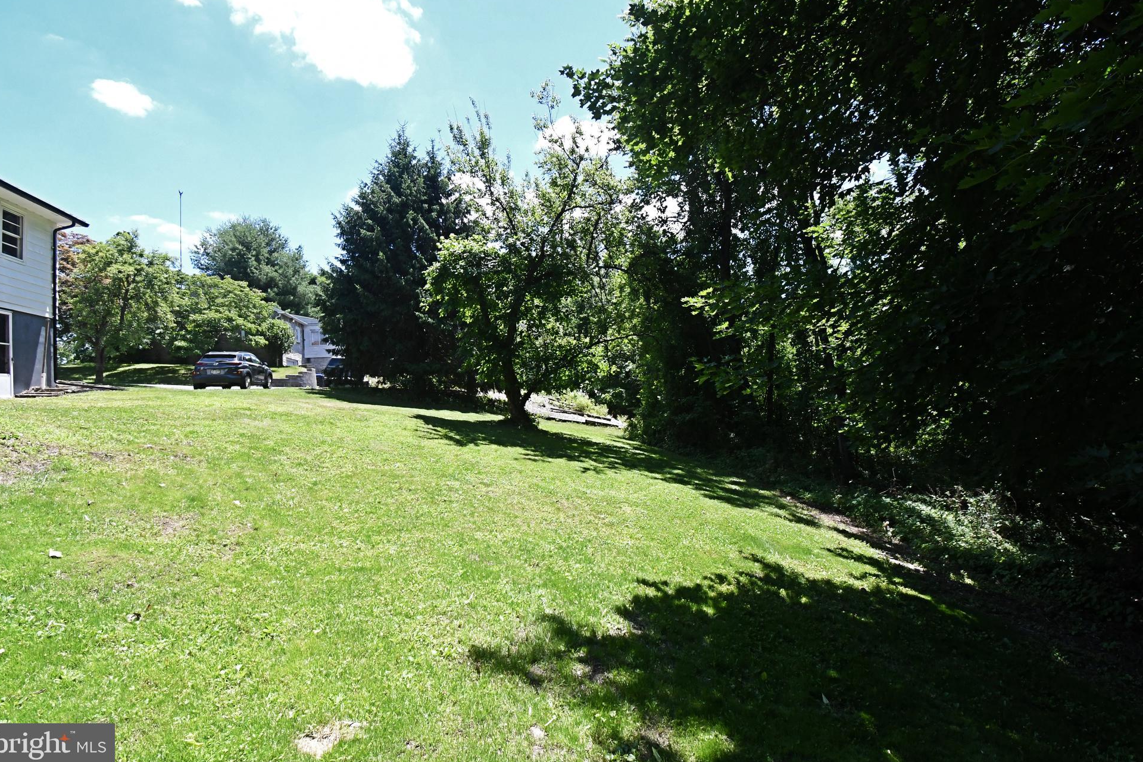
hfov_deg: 96.7
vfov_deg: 73.7
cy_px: 360
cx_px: 592
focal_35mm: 16
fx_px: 508
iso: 2000
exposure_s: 1/500
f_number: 13
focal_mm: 10
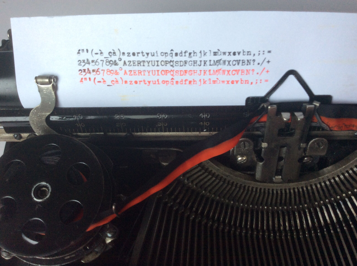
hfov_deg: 56.9
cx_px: 178
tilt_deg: -68.0
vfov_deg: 44.1
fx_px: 330
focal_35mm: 32
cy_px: 133
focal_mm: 3.3
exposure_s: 1/25
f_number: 2.4
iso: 64
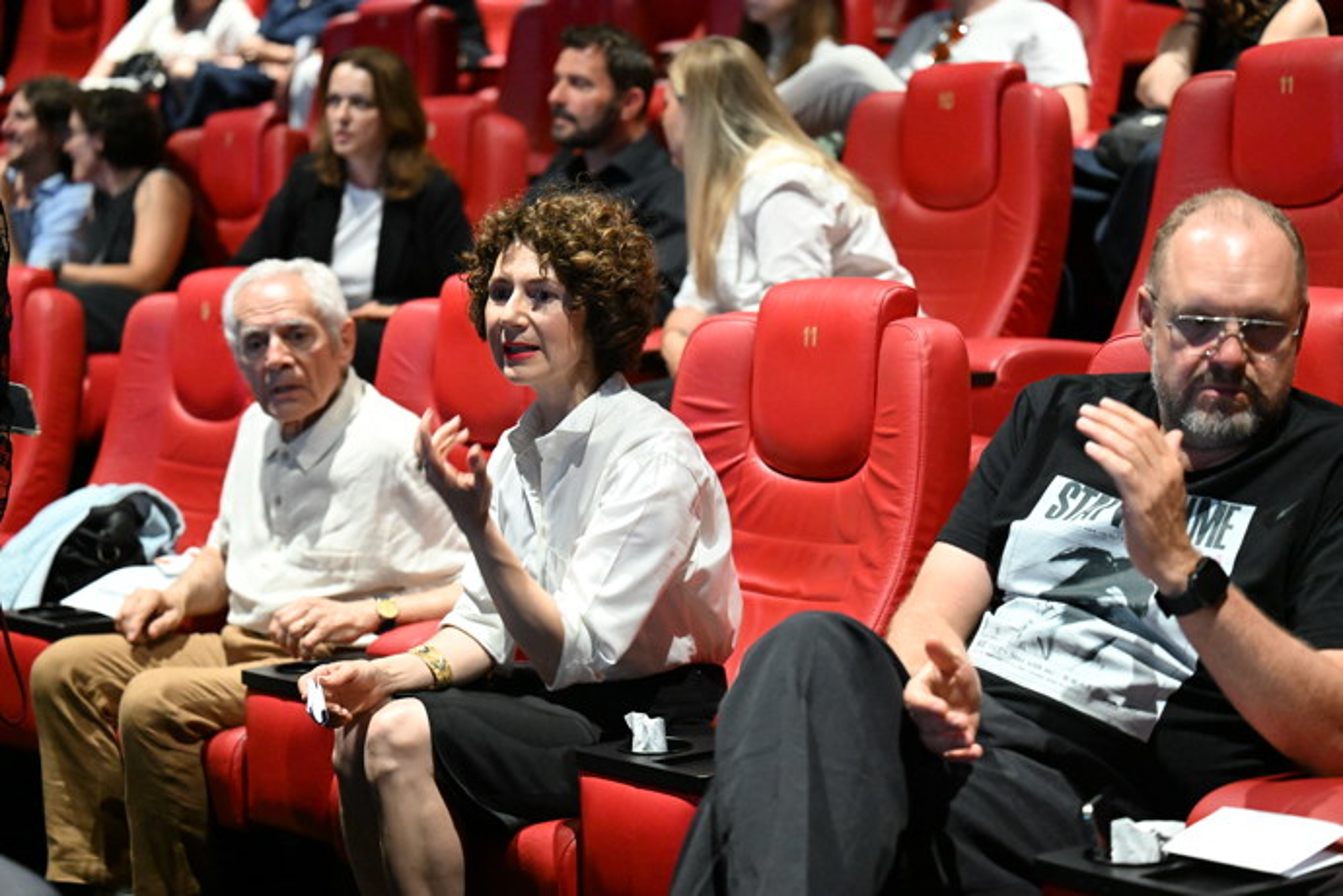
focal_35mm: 74
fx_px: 2760
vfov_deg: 18.4
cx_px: 672
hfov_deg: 27.3
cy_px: 448
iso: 10000
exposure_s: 1/60
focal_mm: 74
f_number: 2.8
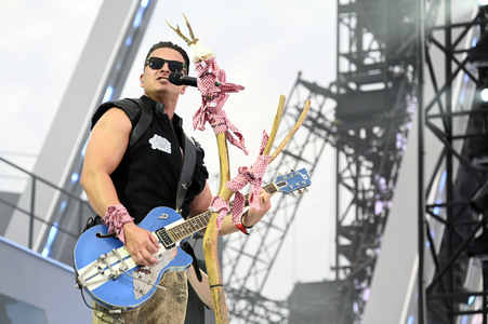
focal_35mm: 170
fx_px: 2303
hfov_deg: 12.1
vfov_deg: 8.1
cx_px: 244
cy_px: 162
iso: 500
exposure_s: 1/100
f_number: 6.3
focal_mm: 170
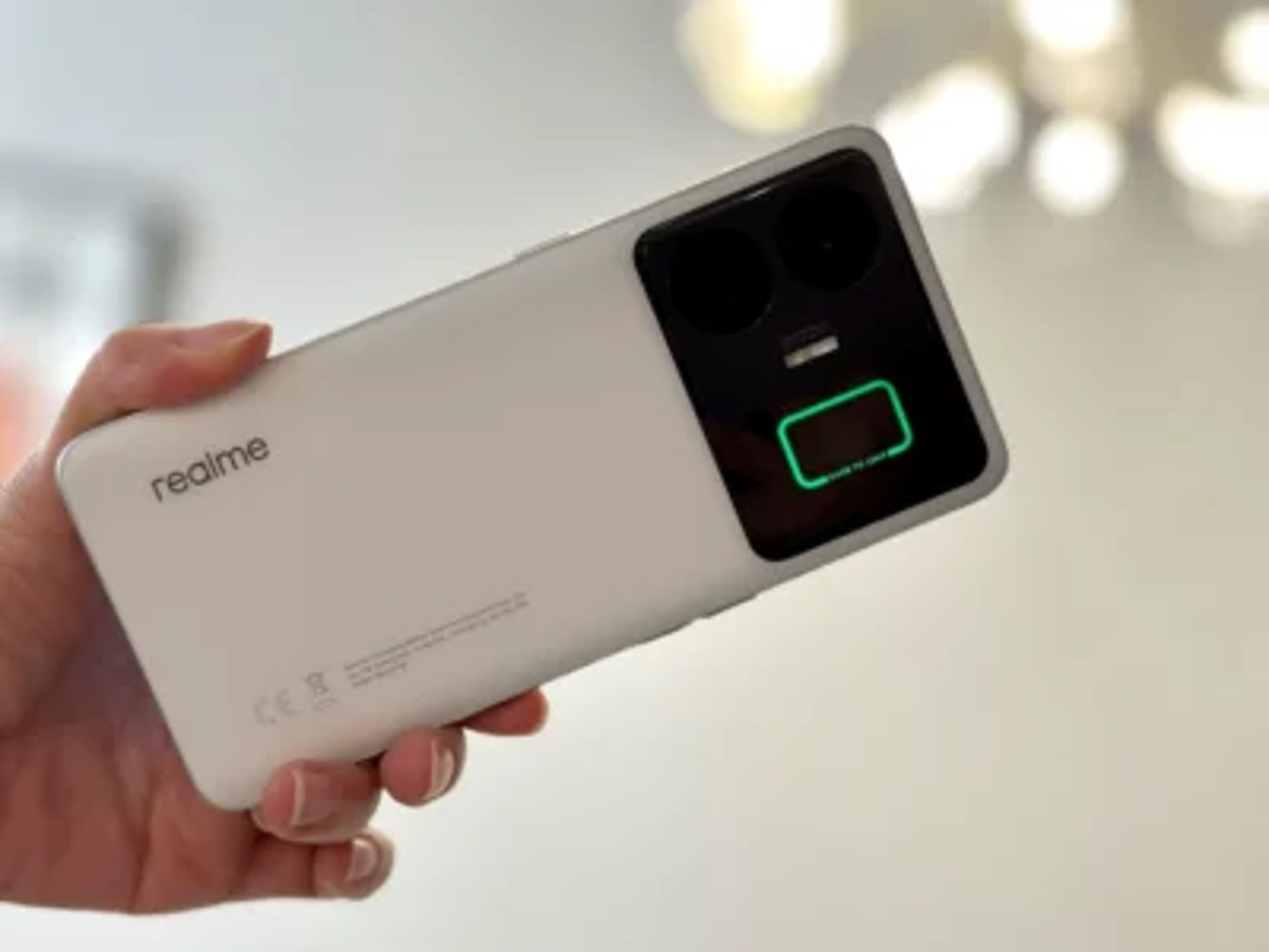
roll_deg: -2.3
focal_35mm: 48
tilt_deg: +4.0
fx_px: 1760
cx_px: 634
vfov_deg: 30.3
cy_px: 476
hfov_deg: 39.7
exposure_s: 1/120
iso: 64
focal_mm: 6.86
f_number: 1.78
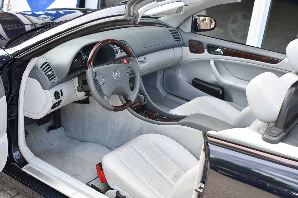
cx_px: 149
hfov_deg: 38.2
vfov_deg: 26.0
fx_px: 430
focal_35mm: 52
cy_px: 99
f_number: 4
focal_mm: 35
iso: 400
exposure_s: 1/250
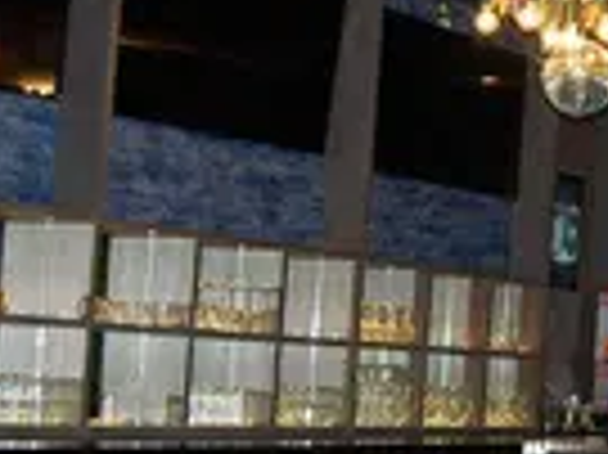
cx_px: 522
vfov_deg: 15.7
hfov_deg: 20.5
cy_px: 279
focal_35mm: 94
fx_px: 1650
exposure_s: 1/60
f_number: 3.8
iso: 400
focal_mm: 22
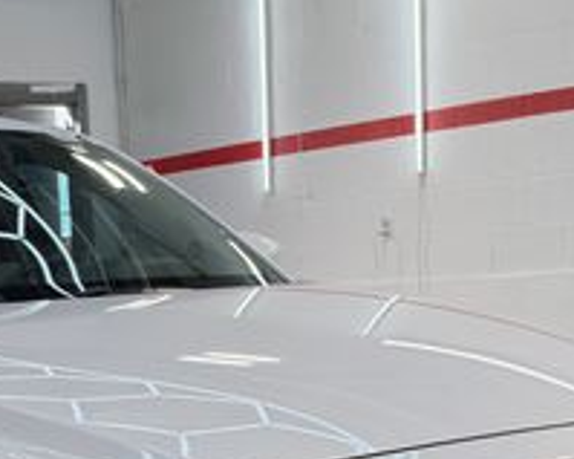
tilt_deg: -10.5
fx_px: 1596
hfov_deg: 20.0
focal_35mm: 94
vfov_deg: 15.6
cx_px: 72
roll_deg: +4.0
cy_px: 592
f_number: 1.8
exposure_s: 1/444
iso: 100
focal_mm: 6.93
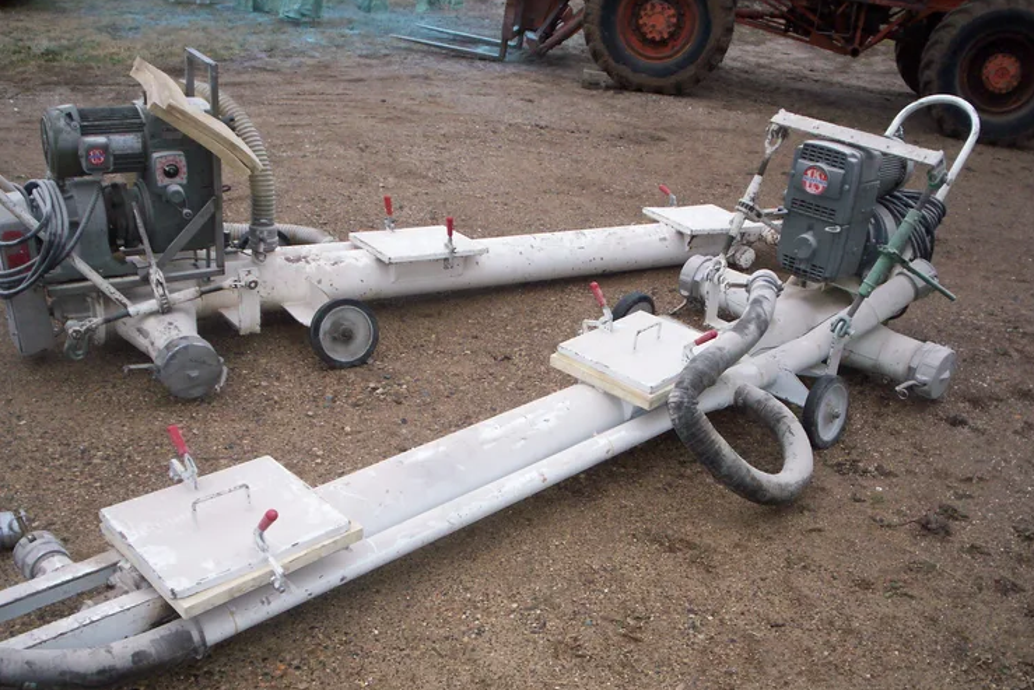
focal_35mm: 38
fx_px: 1092
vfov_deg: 35.0
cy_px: 376
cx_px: 523
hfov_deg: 50.7
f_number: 4.5
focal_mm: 5.9
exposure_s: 1/84.4
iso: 140
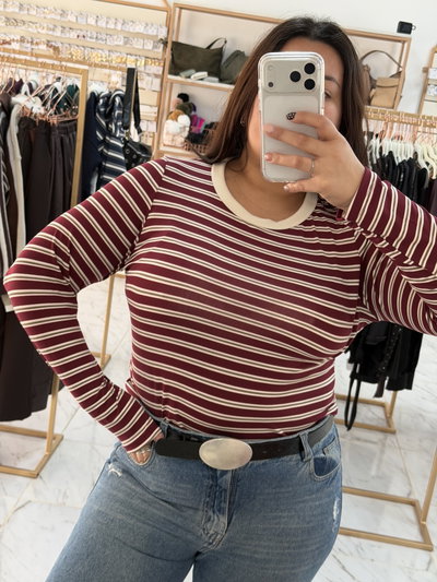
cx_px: 218
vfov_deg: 39.6
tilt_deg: -15.0
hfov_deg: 30.3
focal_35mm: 48
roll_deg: -8.6
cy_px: 291
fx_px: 808
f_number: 1.78
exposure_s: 1/60
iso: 160
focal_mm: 6.76
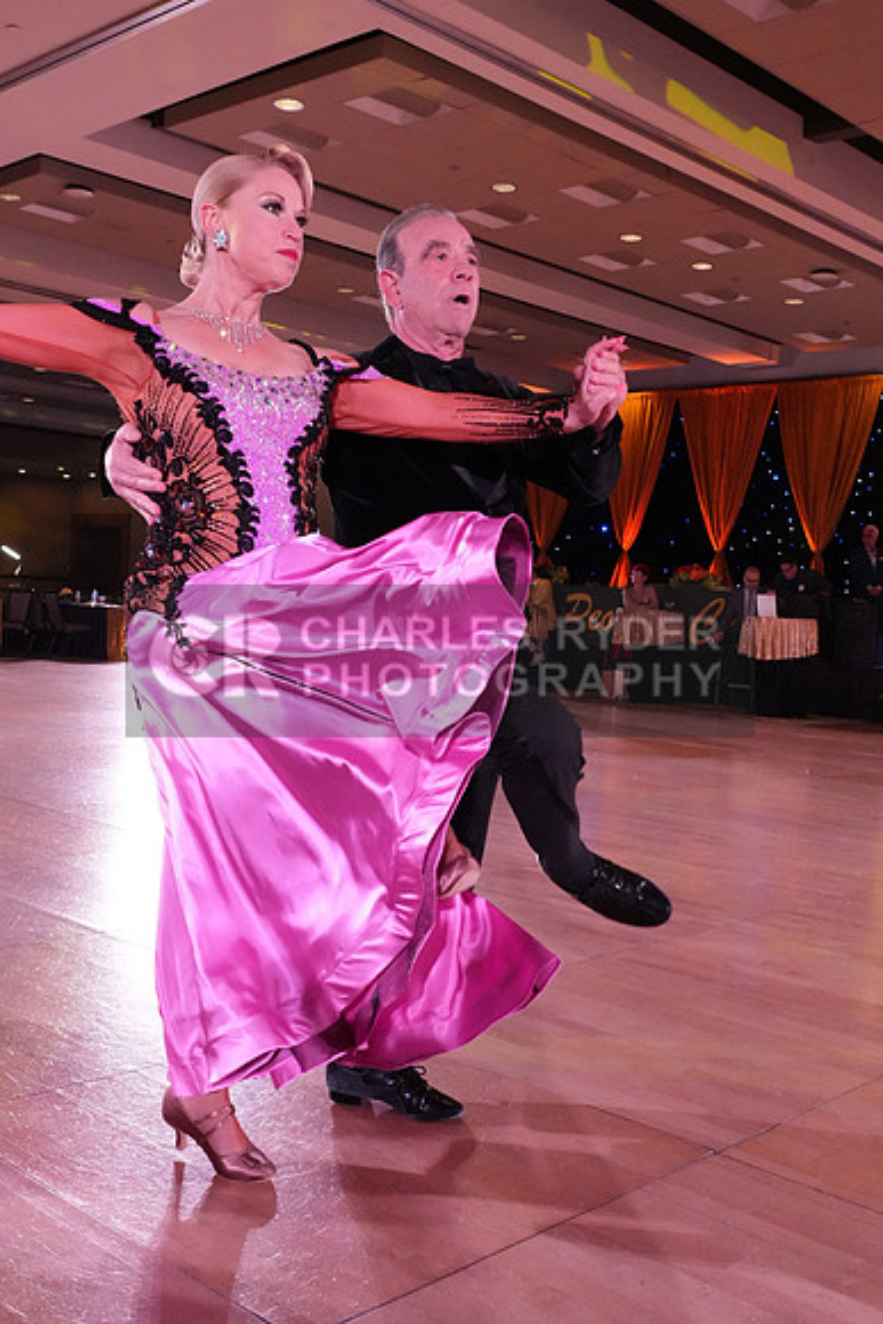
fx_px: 1324
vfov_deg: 53.1
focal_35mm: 36
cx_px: 442
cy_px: 662
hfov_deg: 36.9
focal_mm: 24
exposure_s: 1/400
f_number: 5.6
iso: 6400
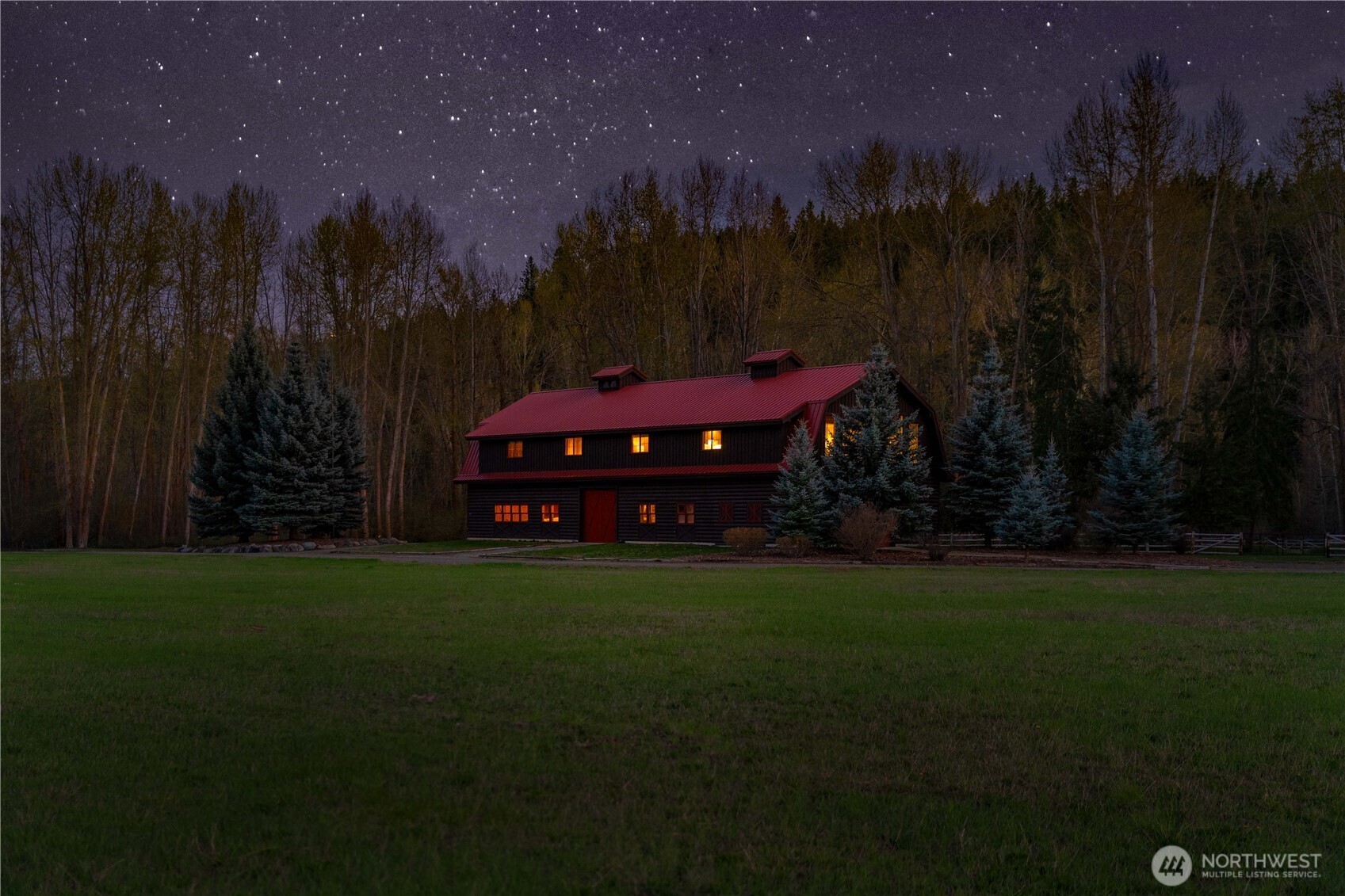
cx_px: 672
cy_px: 448
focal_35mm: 40
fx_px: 1494
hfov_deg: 48.5
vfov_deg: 33.4
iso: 2000
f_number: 2.8
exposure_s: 1/40
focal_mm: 40
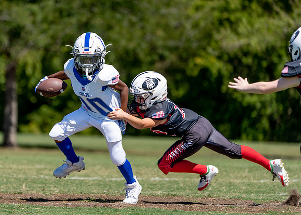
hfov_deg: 4.3
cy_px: 95
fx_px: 4026
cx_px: 102
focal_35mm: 471
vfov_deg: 3.1
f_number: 5.6
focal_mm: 361
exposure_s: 1/1250
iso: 250
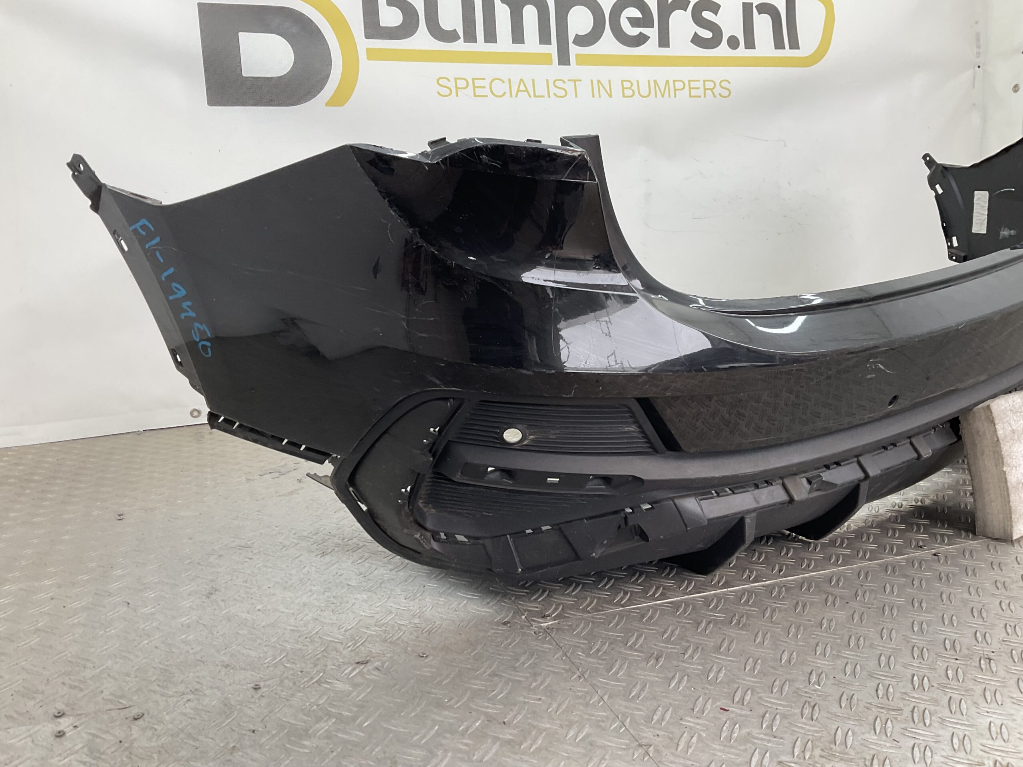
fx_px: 857
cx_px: 512
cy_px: 384
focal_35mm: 29
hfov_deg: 61.7
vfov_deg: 48.2
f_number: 1.8
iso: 25
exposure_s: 1/100
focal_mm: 3
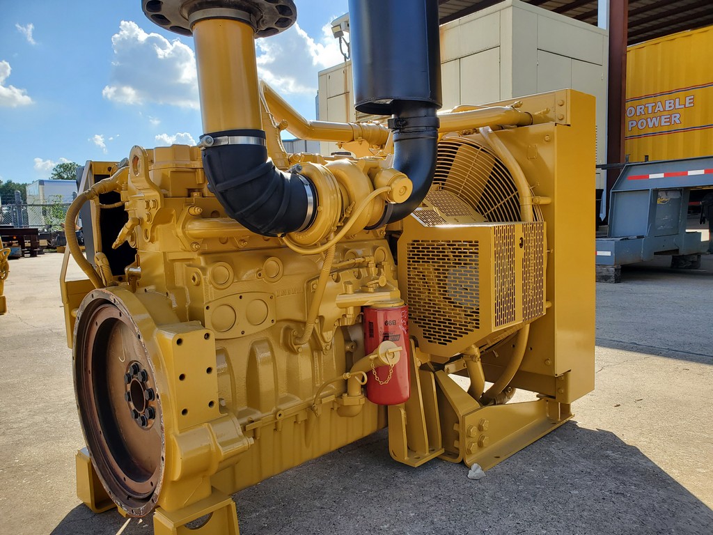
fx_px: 536
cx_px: 356
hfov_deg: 67.3
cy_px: 268
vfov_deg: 53.1
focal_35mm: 26
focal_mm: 4.3
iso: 50
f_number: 2.4
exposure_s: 1/816
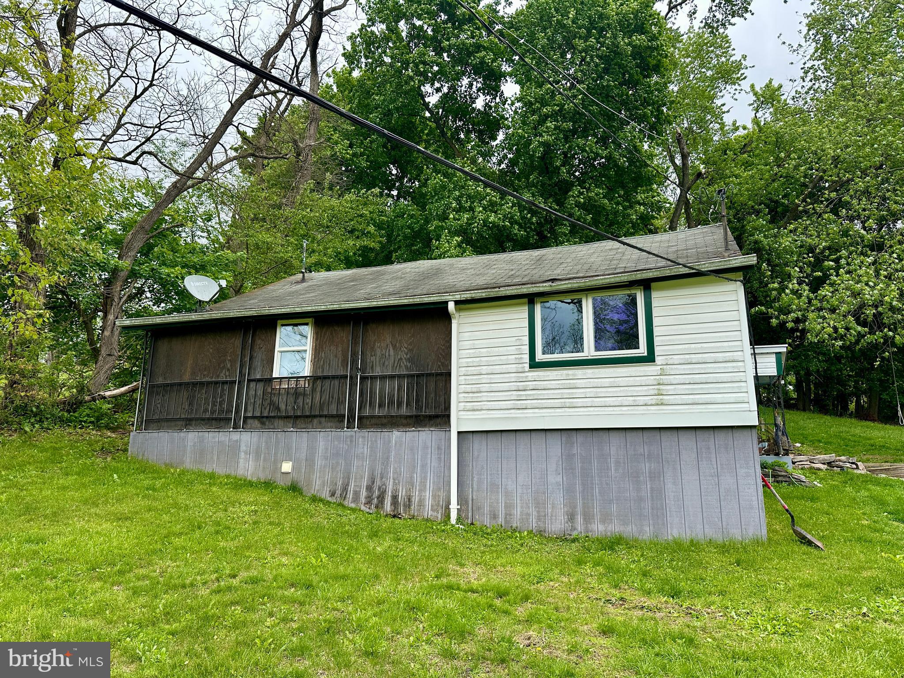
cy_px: 339
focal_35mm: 24
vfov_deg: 56.8
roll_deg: -1.1
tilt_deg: +12.6
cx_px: 452
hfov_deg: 71.6
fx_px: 627
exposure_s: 1/1144
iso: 80
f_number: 1.78
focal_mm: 6.86
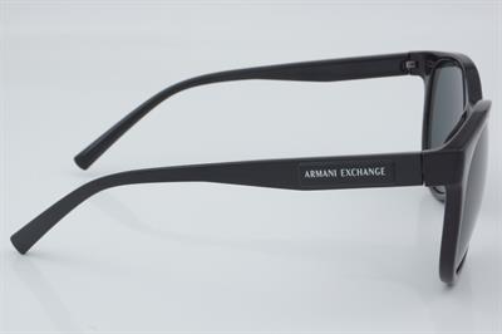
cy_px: 167
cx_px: 251
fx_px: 1045
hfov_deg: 27.0
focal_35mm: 75
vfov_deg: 18.2
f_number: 32
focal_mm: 50
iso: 100
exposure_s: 1/4
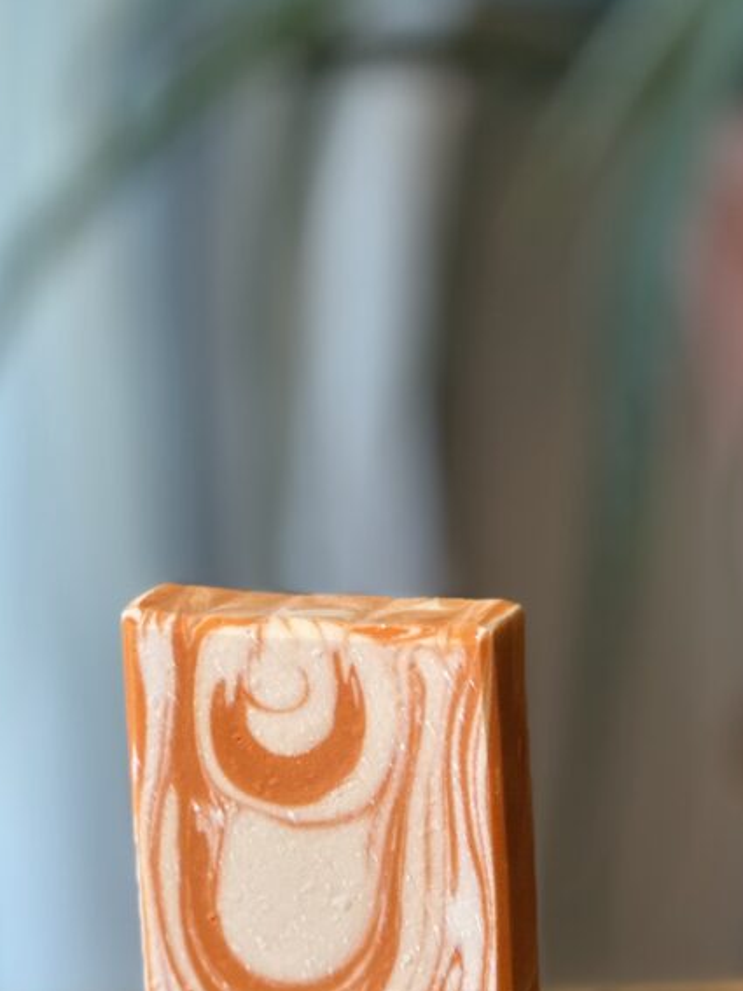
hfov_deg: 10.7
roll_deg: +3.1
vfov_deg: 14.2
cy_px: 694
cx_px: 308
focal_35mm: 139
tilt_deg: -15.6
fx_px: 3980
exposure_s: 1/60
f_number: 2.8
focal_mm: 9
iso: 125
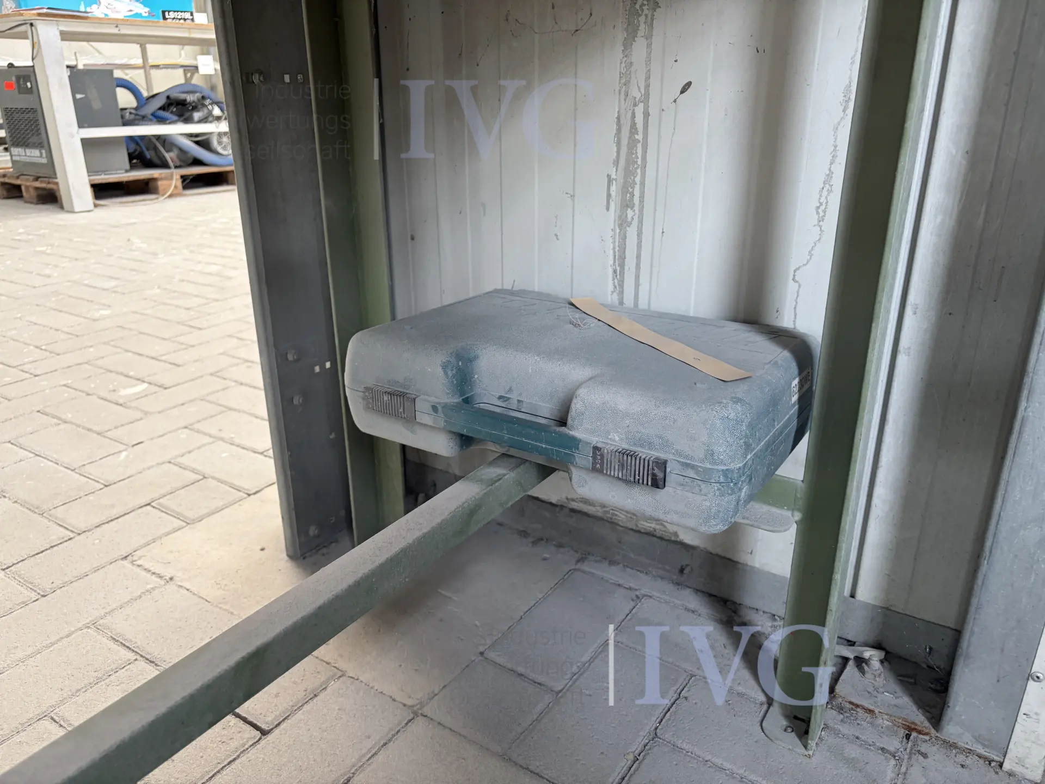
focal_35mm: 26
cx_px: 522
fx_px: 785
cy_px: 392
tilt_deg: -21.2
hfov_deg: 67.3
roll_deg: +0.4
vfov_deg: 53.1
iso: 125
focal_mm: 5.96
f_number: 1.6
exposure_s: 1/121
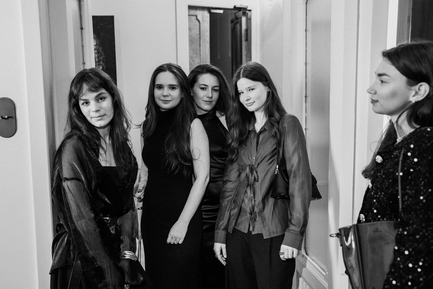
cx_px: 216
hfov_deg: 54.2
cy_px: 144
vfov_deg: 37.7
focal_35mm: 35
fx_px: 423
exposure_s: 1/160
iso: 4000
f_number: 3.2
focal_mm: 35
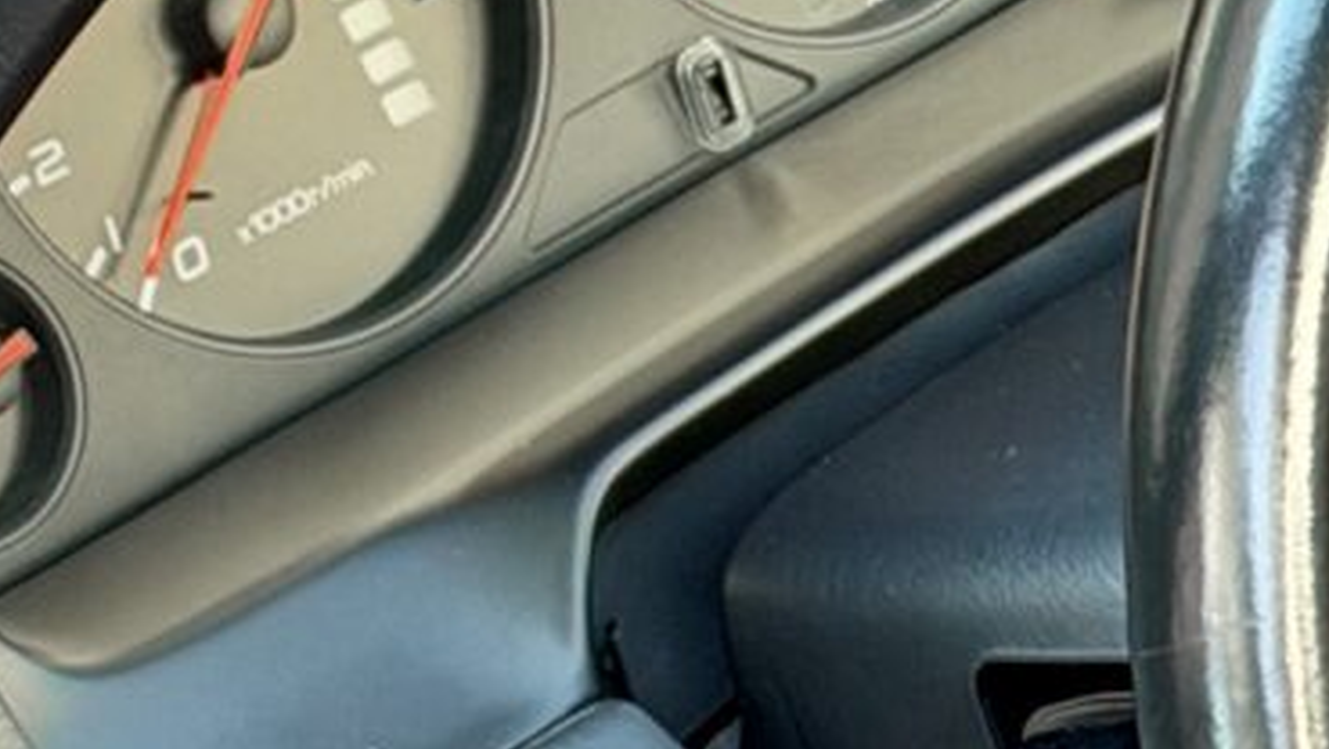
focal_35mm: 234
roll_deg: -0.3
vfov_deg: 5.1
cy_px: 1678
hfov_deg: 8.2
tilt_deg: -39.5
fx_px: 8250
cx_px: 3562
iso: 400
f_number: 1.8
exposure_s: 1/88
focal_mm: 6.93
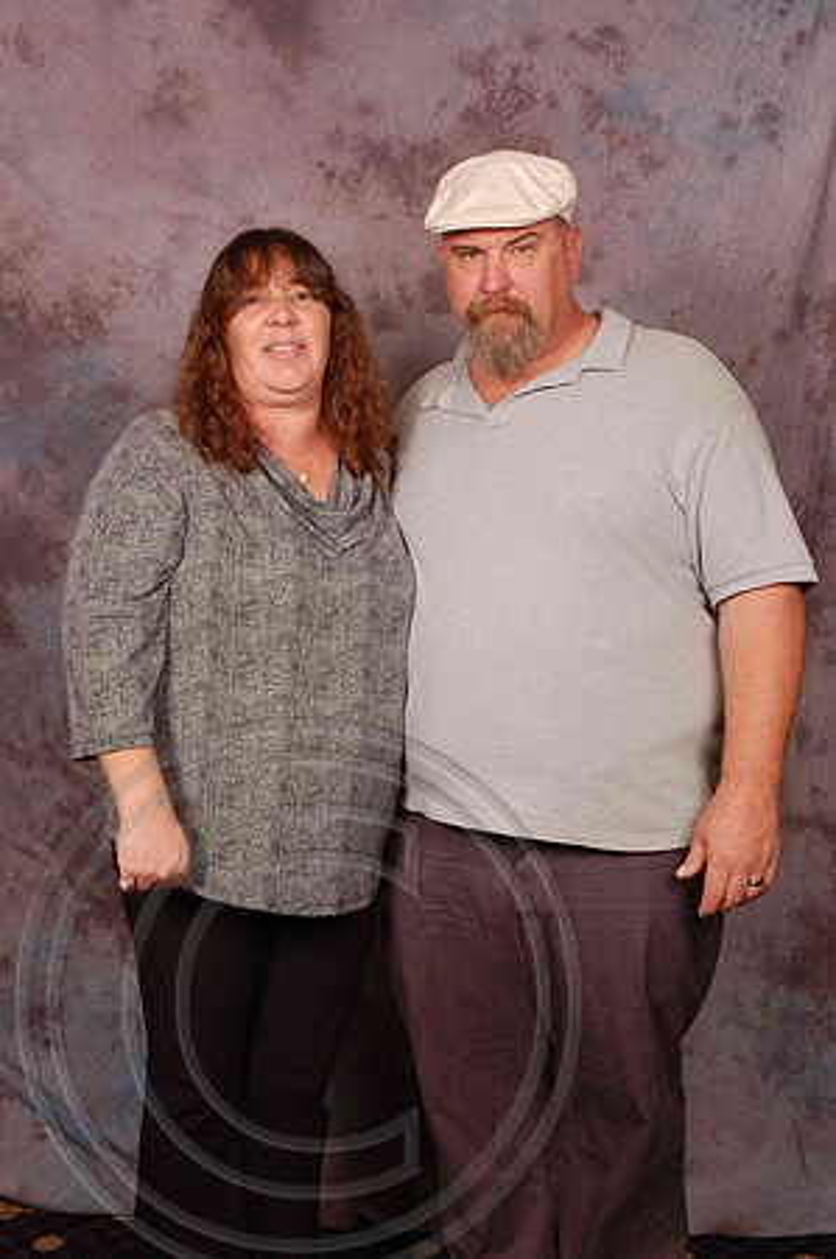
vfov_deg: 42.4
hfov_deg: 28.9
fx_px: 1623
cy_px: 630
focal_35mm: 46
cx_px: 418
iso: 200
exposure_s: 1/125
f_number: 10
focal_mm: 31
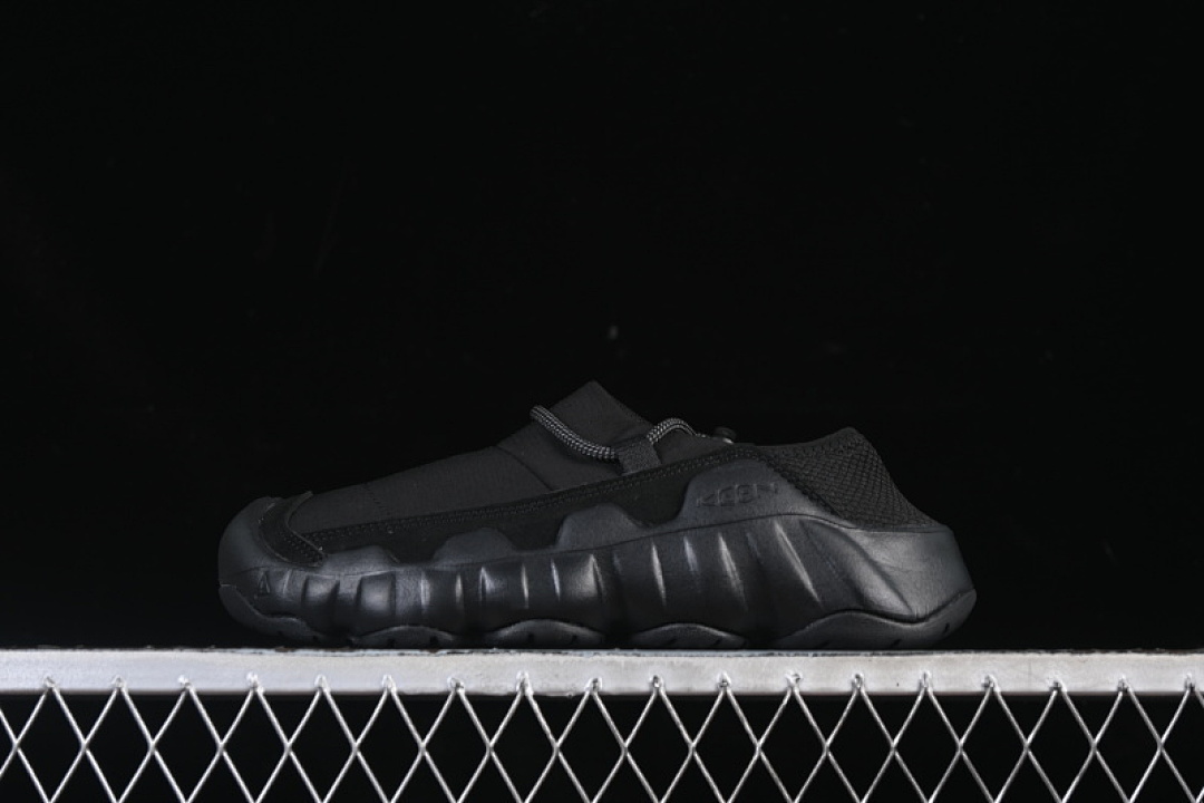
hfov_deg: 27.0
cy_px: 402
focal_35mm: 75
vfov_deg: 18.2
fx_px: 2508
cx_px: 602
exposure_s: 1/50
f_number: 6.3
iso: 160
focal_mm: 50
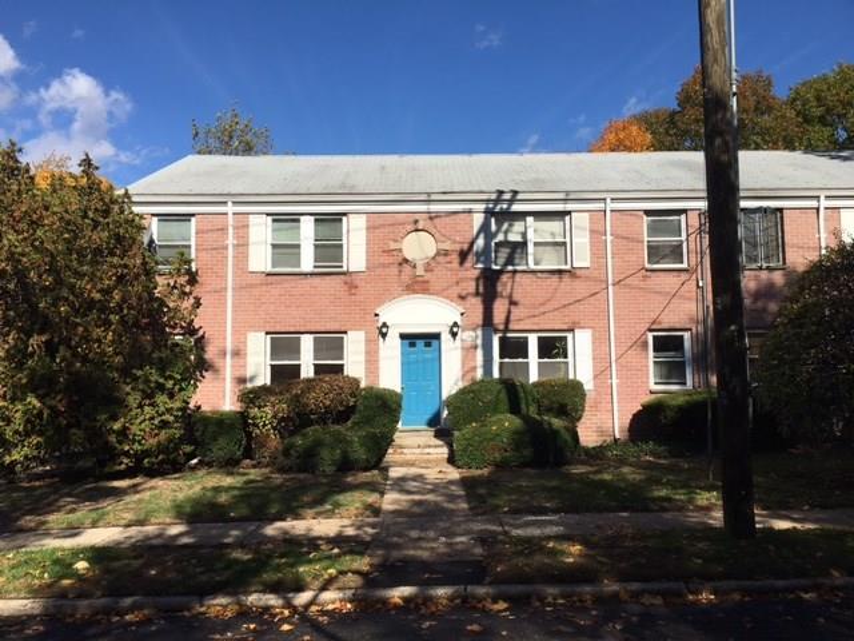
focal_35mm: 29
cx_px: 427
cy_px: 320
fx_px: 715
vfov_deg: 48.2
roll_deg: +0.4
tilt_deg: +4.8
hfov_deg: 61.7
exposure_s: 1/2404
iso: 25
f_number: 2.2
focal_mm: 4.15
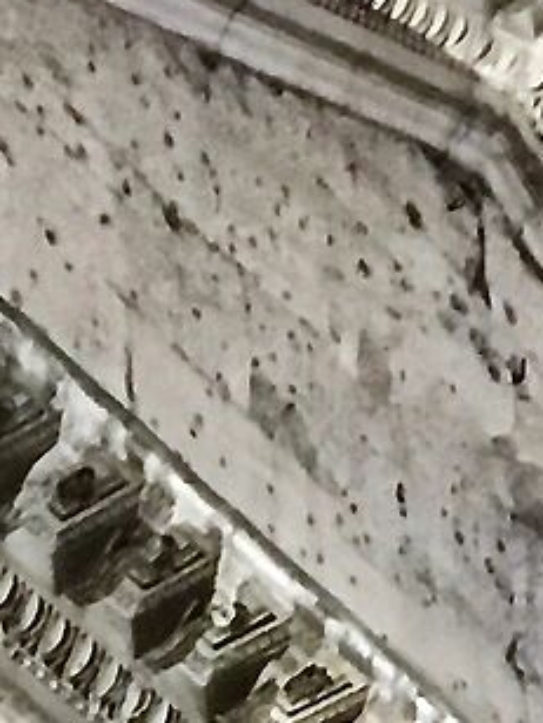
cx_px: -524
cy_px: 2113
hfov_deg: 6.4
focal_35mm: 226
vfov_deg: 7.7
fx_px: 4727
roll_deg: +1.0
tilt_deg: +21.6
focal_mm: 4.15
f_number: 2.2
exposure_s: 1/17
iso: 400
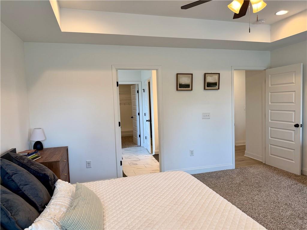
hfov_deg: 71.6
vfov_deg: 56.8
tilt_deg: -3.8
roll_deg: +2.3
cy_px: 115
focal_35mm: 24
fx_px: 213
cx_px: 154
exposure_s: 1/120
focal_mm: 6.76
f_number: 1.78
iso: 100
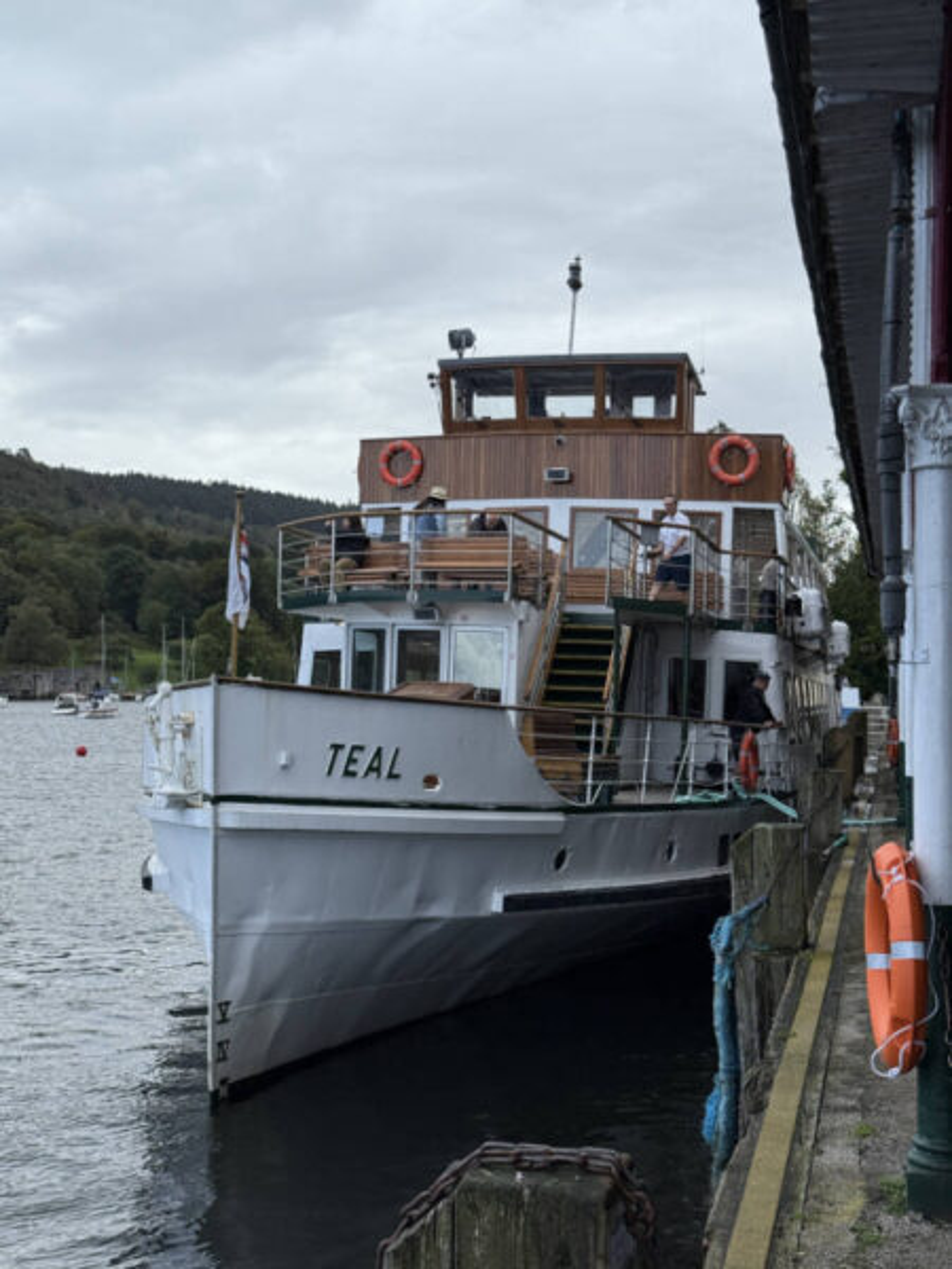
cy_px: 634
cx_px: 476
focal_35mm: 48
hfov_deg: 30.3
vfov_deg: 39.7
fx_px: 1760
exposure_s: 1/2865
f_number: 1.8
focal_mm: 6.8
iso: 64
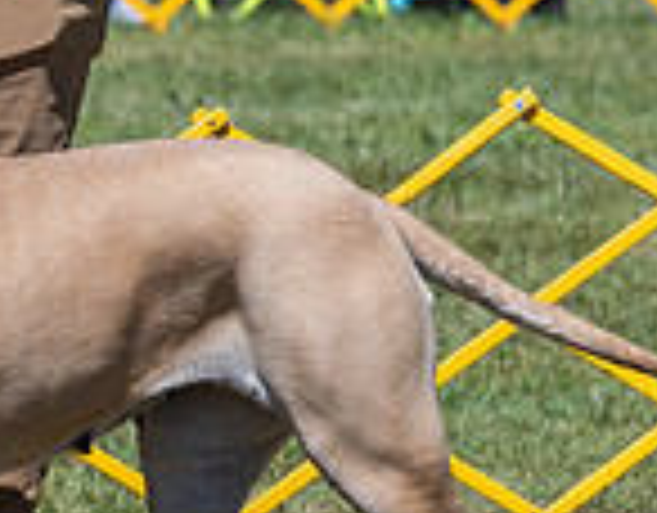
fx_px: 18378
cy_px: -80
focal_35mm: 954
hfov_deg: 2.0
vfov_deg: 1.6
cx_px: -222
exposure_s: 1/640
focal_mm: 200
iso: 100
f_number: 6.3
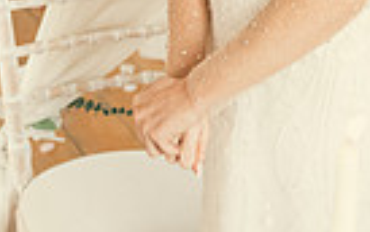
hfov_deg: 13.8
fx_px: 1525
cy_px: -258
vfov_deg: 8.2
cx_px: 124
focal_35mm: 151
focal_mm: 35
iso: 640
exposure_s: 1/160
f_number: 3.5
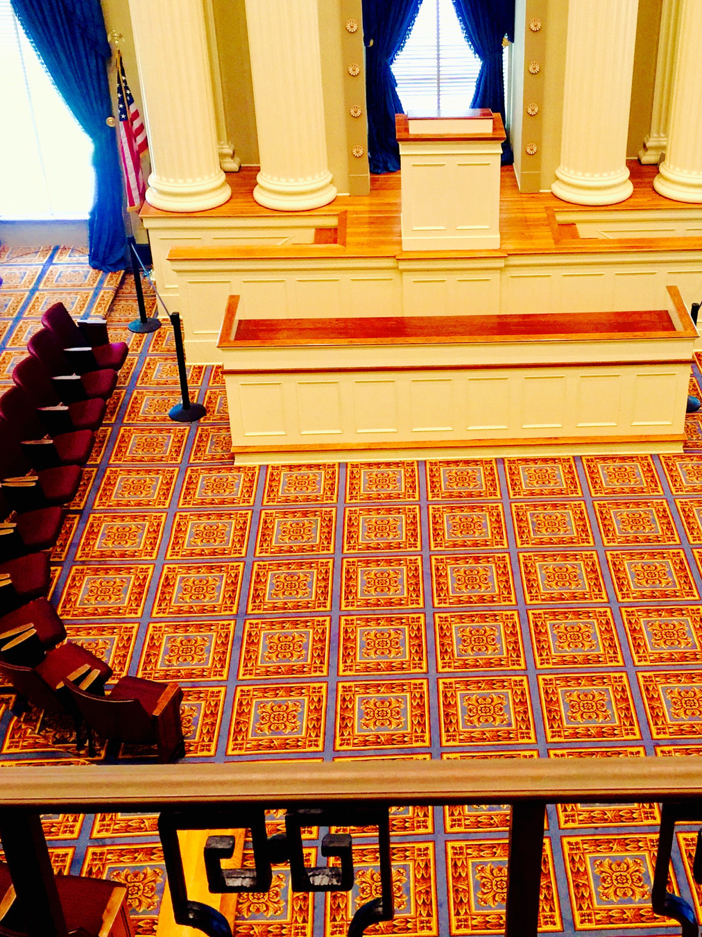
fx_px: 1190
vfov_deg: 42.9
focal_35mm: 44
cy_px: 434
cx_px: 455
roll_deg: +0.4
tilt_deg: -31.8
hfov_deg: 32.6
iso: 250
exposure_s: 1/24
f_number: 2.2
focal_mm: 4.15
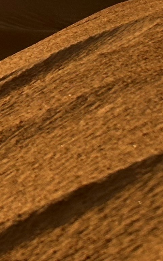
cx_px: -93
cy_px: -3
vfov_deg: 7.8
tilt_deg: -6.5
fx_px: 1905
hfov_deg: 4.9
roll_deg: -4.0
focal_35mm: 268
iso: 64
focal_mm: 6.86
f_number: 1.78
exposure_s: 1/4785
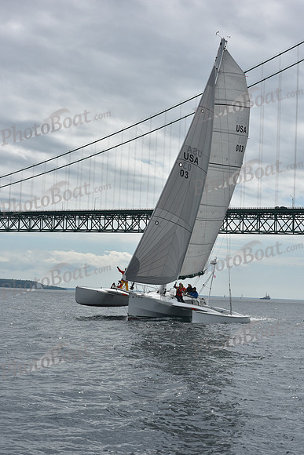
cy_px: 228
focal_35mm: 70
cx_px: 152
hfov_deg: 19.5
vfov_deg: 28.8
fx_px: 886
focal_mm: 70
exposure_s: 1/800
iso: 250
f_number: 13
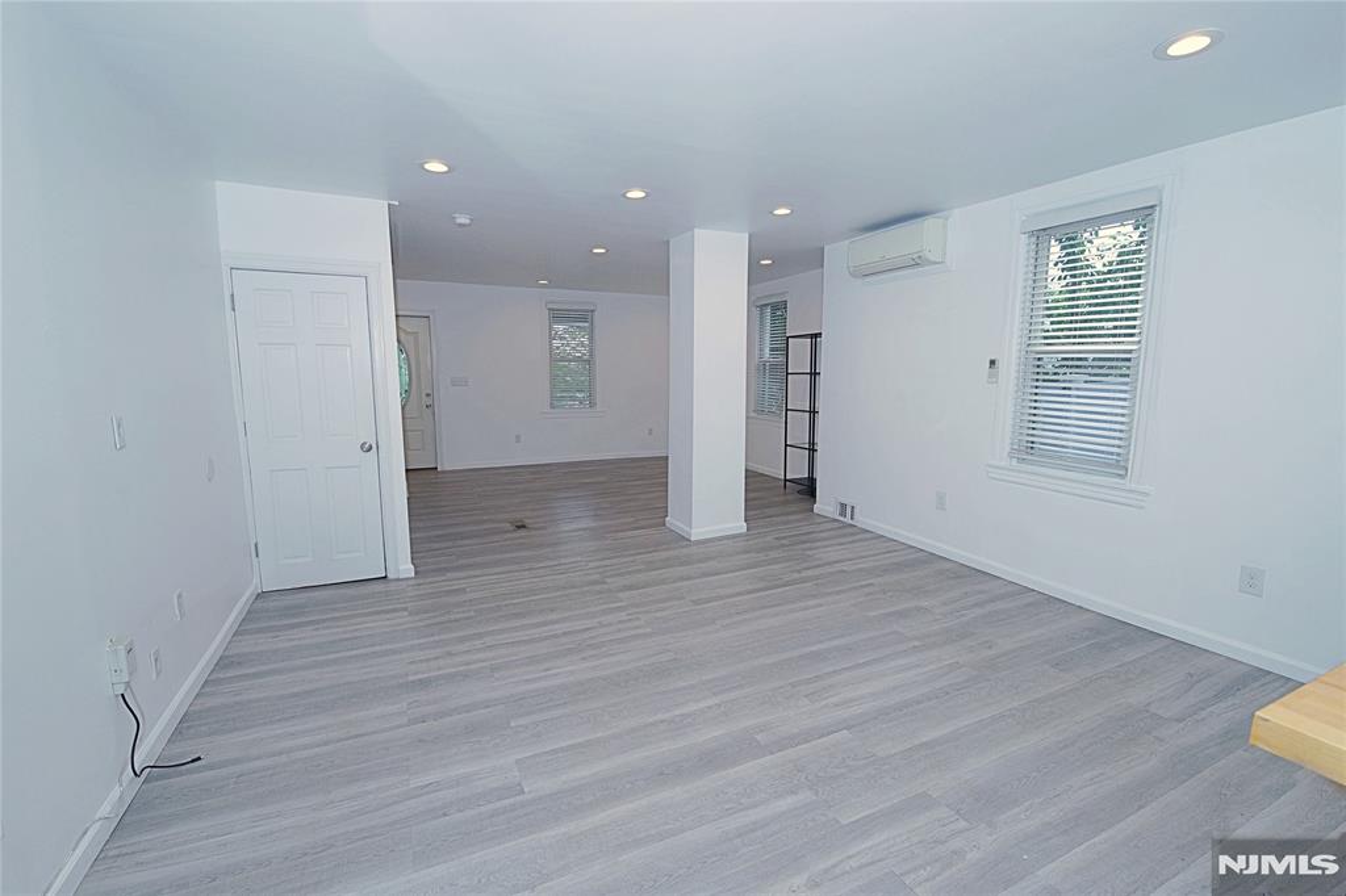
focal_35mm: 15
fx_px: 561
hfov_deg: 100.4
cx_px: 673
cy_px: 448
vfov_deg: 77.3
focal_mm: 15
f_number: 7.1
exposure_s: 1/125
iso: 800
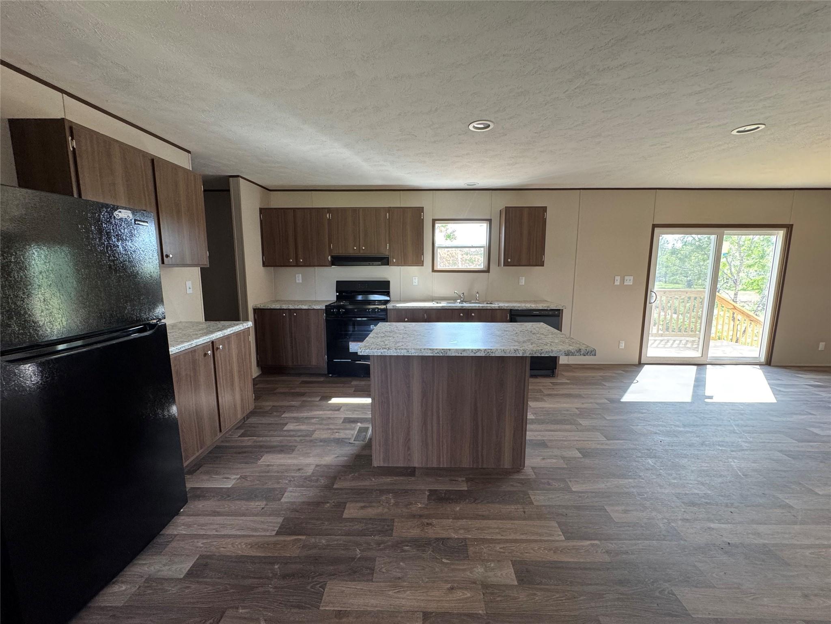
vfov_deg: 85.7
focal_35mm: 14
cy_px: 312
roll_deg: -0.2
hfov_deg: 102.1
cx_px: 416
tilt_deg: -7.7
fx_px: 336
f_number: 2.2
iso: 200
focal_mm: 2.22
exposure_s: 1/99
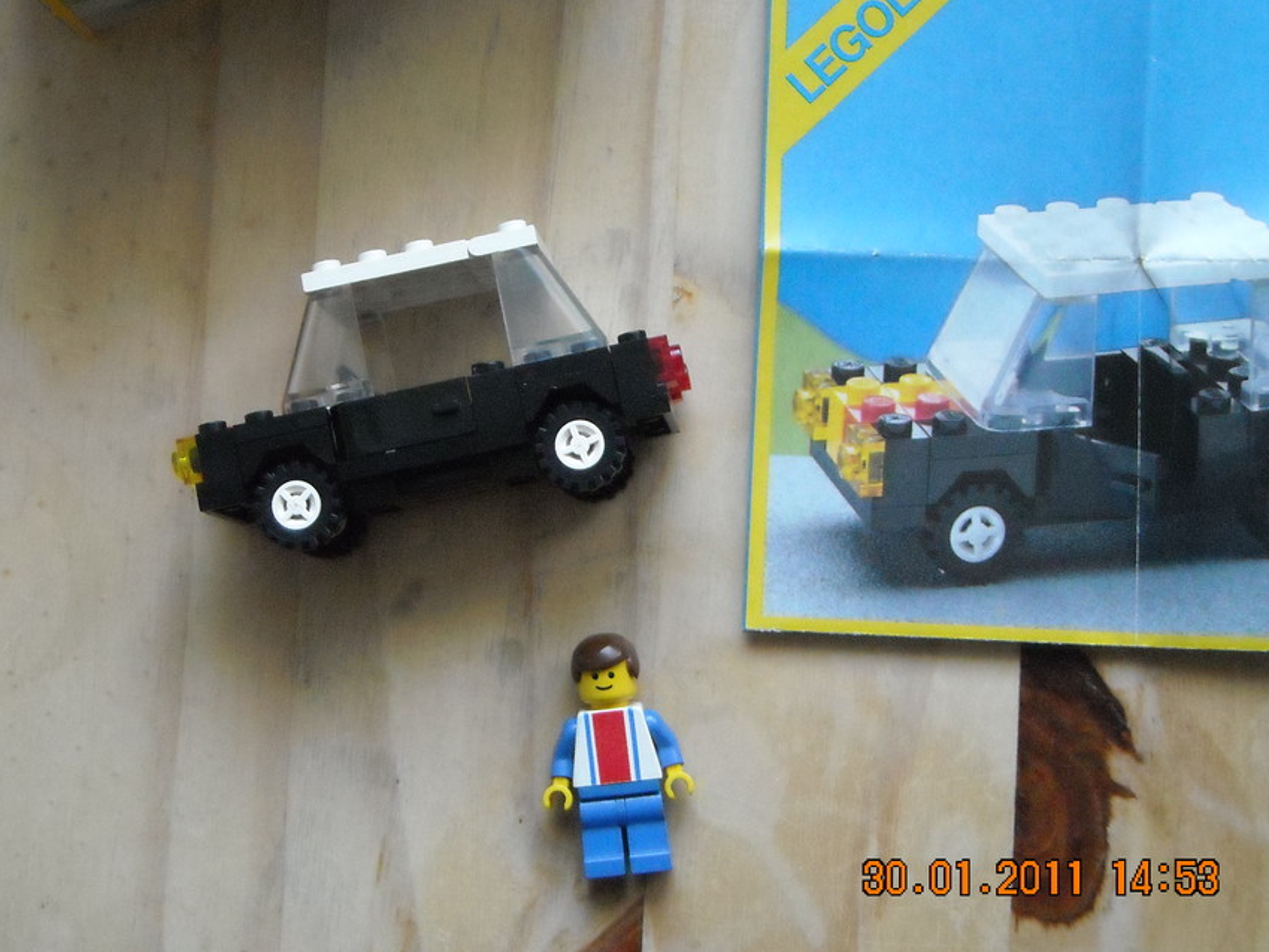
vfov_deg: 20.5
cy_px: 480
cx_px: 605
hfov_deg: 27.0
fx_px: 2640
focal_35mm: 72
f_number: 3.7
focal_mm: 11.02
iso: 800
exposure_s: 1/61
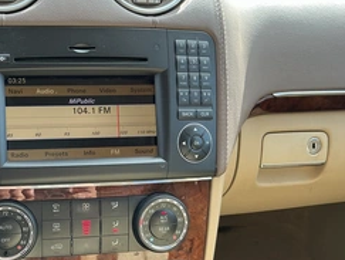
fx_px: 459
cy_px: 152
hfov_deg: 39.4
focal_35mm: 46
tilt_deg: -24.5
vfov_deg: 31.5
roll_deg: -1.1
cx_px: 65
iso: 32
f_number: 1.8
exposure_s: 1/122
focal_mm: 3
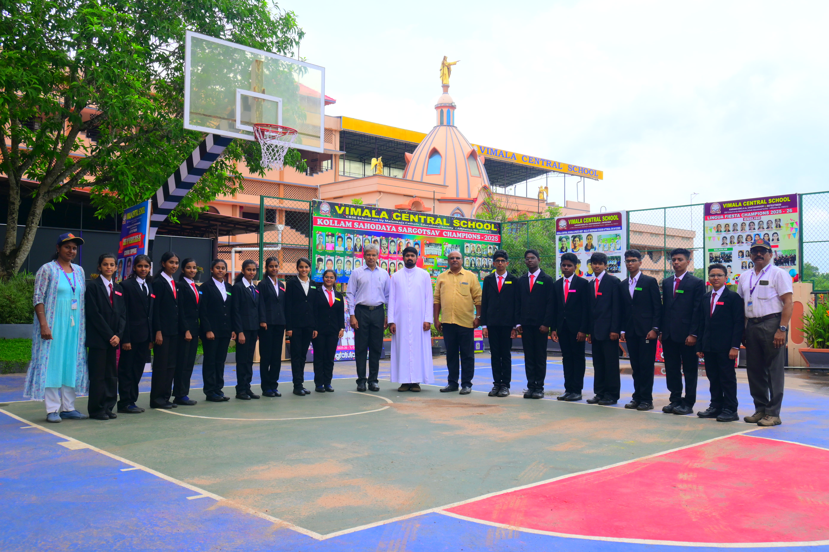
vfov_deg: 40.8
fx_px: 743
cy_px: 276
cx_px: 414
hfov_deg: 58.3
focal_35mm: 32
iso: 100
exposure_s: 1/320
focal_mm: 21.5
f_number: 6.3
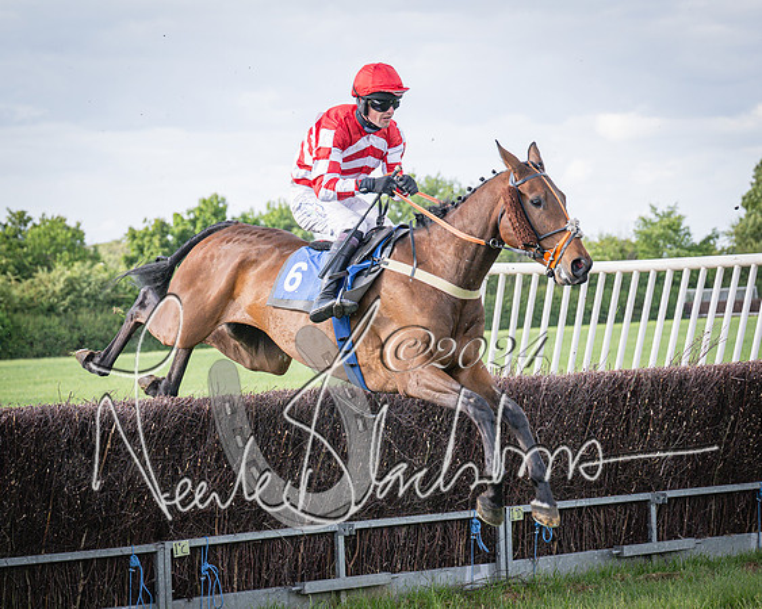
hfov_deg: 13.9
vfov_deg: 11.1
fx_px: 3128
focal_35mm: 139
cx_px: 236
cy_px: 415
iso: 400
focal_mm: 70
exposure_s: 1/1250
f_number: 4
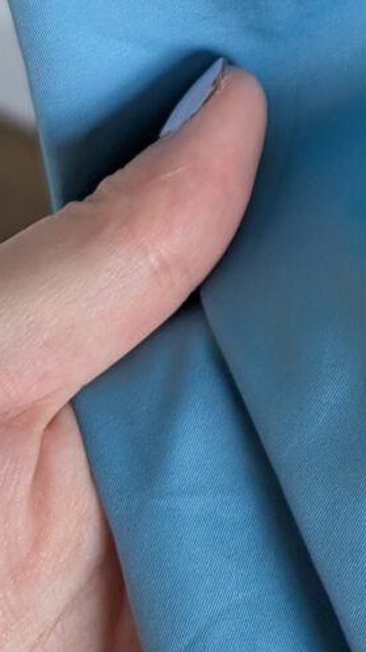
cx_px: 636
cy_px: -290
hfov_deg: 10.6
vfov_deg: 18.0
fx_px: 1866
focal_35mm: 108
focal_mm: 6.9
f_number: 1.68
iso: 165
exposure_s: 1/120
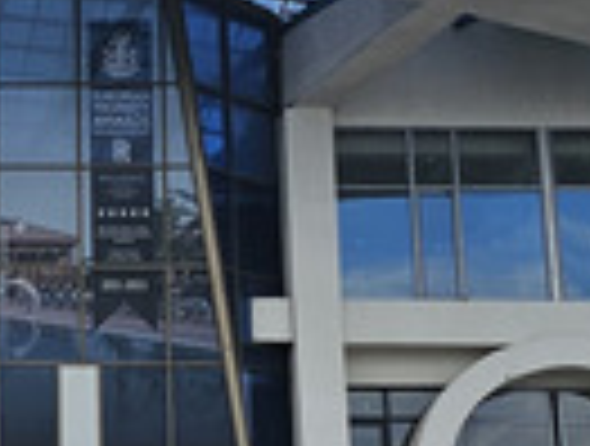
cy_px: 293
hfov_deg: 13.6
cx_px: -171
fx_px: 2393
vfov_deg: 10.6
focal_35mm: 140
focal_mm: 6.3
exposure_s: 1/519
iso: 10
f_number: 1.7
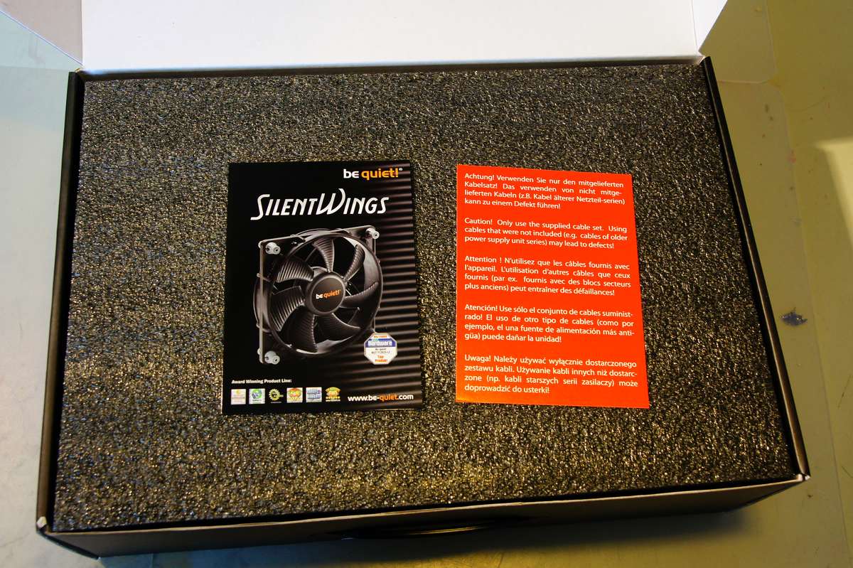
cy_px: 284
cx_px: 426
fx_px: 924
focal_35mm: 39
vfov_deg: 34.2
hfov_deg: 49.6
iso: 400
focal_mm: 26
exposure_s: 1/30
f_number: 6.3
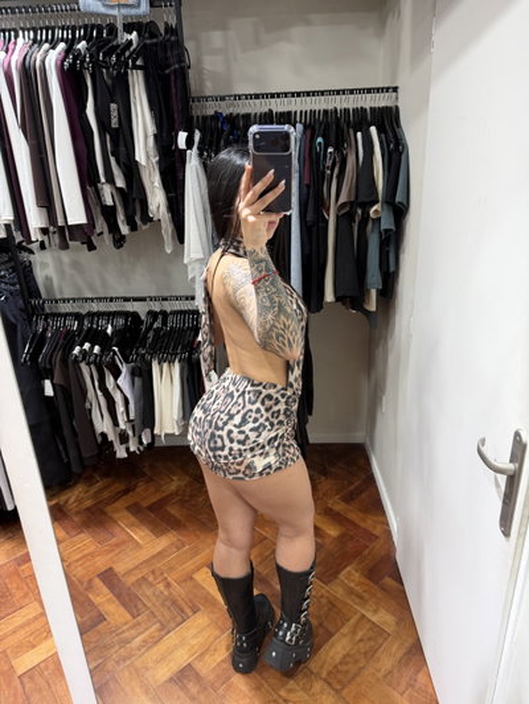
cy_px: 352
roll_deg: +1.2
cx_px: 264
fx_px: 489
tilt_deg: -22.8
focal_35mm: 24
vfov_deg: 71.6
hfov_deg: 56.8
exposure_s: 1/50
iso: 200
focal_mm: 6.76
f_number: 1.78
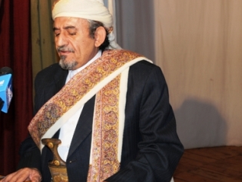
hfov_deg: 31.1
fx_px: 434
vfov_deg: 23.6
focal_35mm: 62
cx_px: 96
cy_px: 62
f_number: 4.5
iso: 200
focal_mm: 26
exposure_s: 1/60
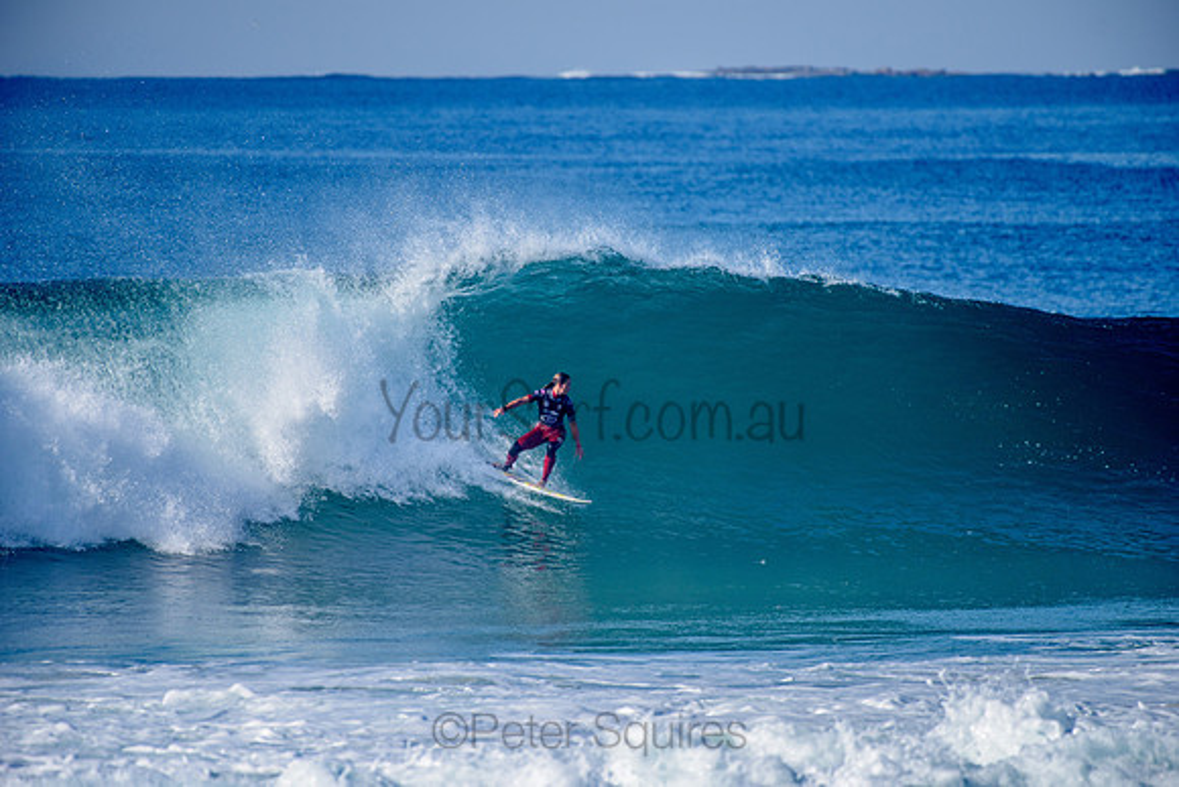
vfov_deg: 2.8
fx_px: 16378
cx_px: 590
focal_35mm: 500
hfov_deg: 4.1
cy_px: 394
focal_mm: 500
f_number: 5.6
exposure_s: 1/1600
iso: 180
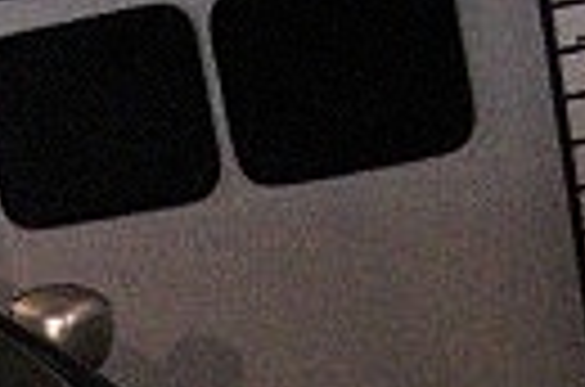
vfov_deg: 6.8
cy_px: 1076
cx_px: -184
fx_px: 2999
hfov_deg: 10.9
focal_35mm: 185
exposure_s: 1/50
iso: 800
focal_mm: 6.3
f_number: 2.8
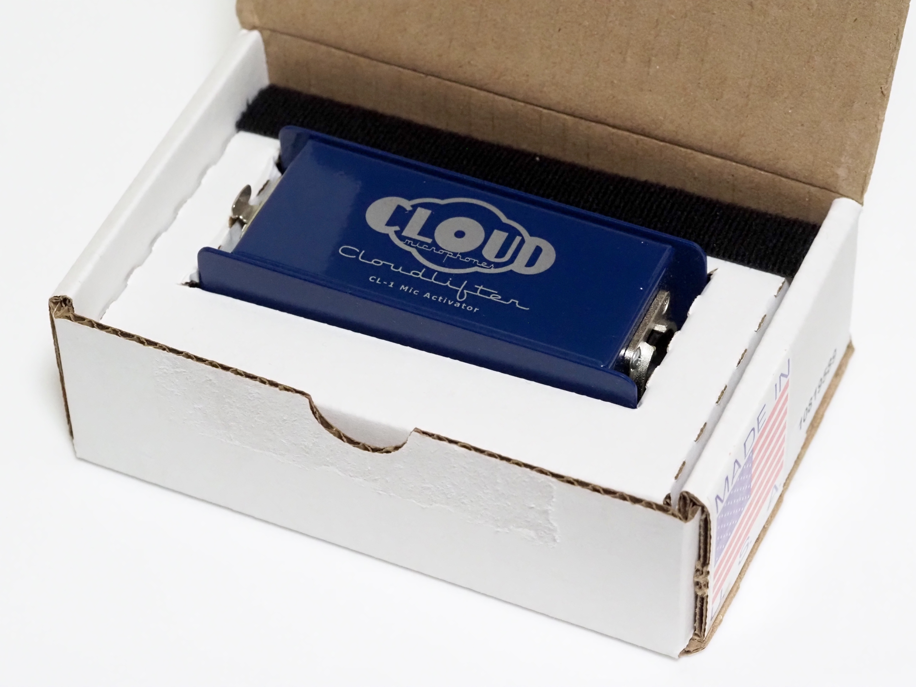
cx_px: 458
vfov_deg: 12.3
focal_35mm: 120
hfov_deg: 16.4
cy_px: 344
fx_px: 3175
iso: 6400
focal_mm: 60
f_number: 5.6
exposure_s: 1/125
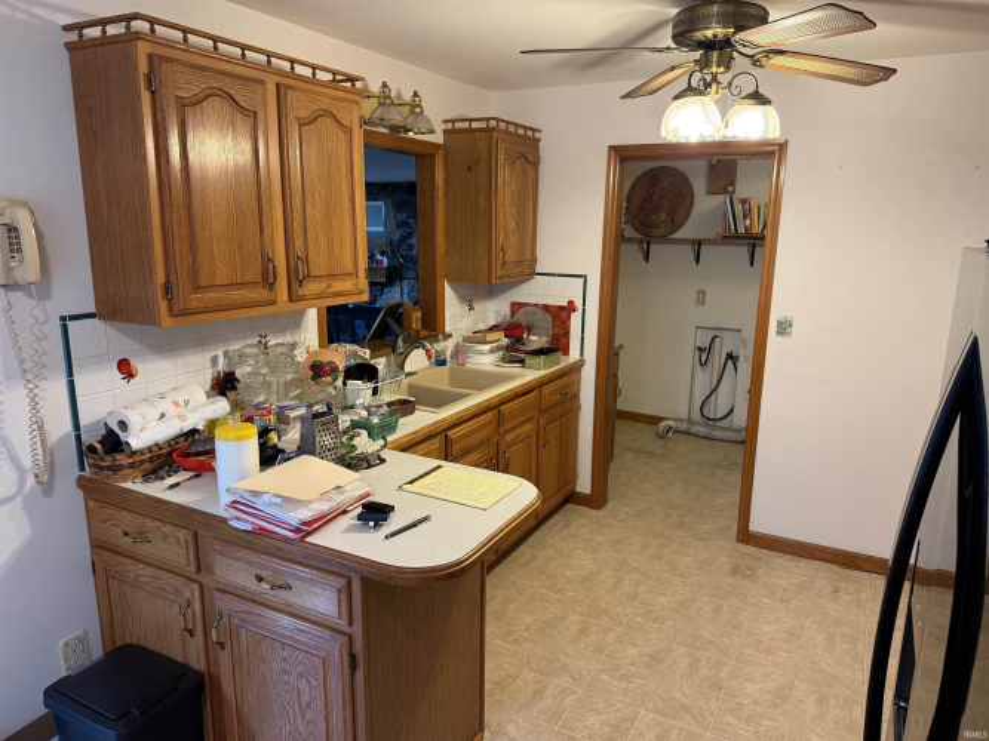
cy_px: 370
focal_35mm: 24
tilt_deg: -10.9
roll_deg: -0.4
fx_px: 686
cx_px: 494
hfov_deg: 71.6
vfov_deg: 56.8
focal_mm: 6.76
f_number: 1.78
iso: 250
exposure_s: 1/60
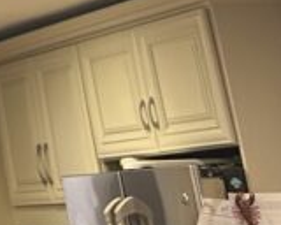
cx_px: -471
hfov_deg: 9.9
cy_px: -343
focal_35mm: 162
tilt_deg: +22.7
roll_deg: +1.8
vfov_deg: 8.6
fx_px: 1347
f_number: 1.5
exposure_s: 1/60
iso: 125
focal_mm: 5.7
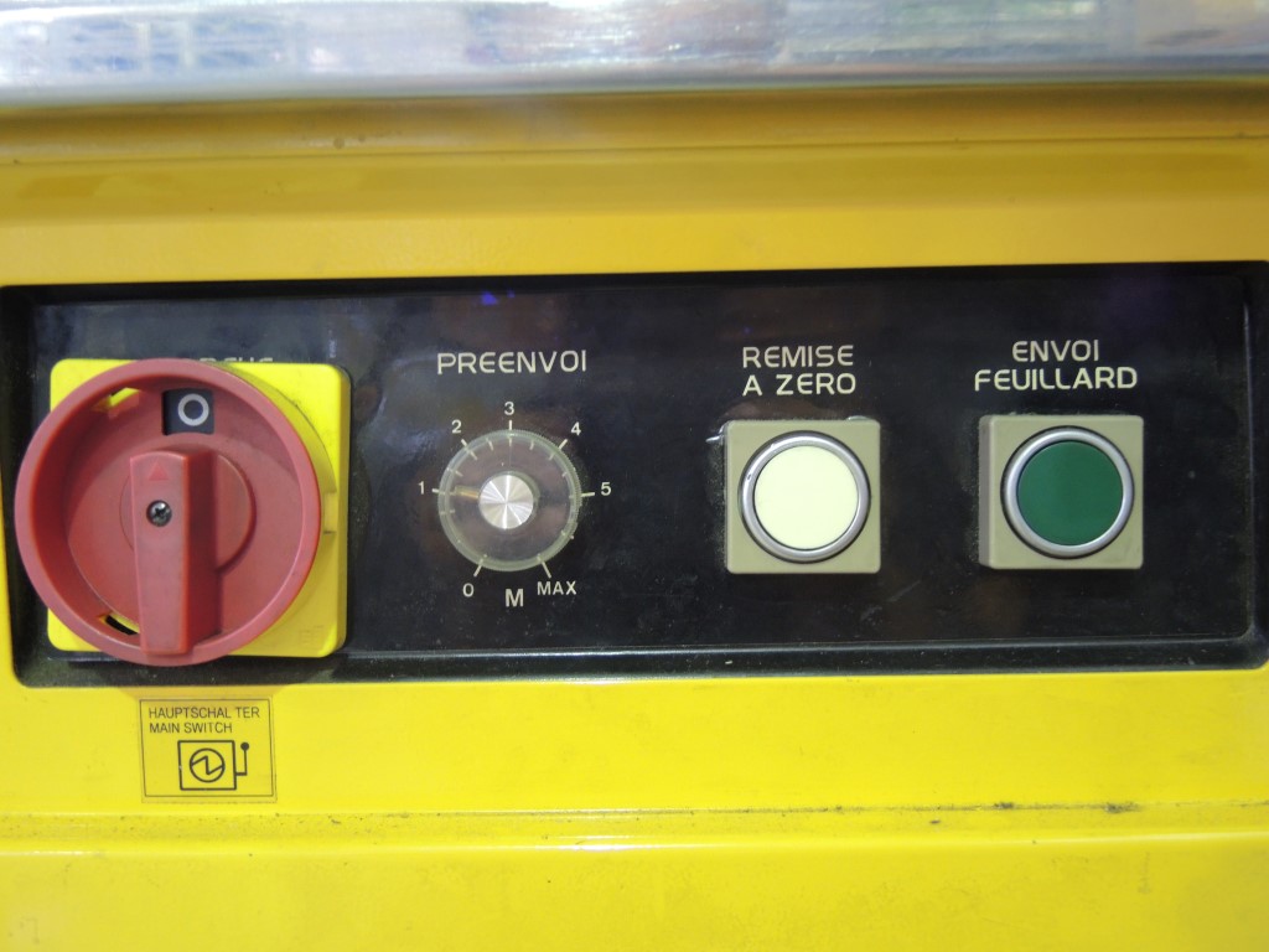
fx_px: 1283
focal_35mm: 35
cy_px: 476
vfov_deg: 40.7
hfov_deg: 52.6
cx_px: 634
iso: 560
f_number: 2.2
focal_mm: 7.6
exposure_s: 1/13
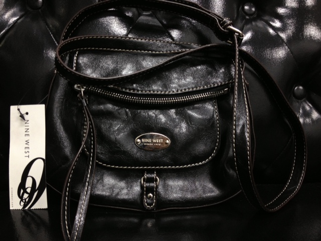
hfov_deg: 52.6
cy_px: 120
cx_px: 160
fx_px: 325
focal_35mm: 35
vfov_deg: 40.7
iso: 100
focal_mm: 4.28
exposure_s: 1/20
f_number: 2.4
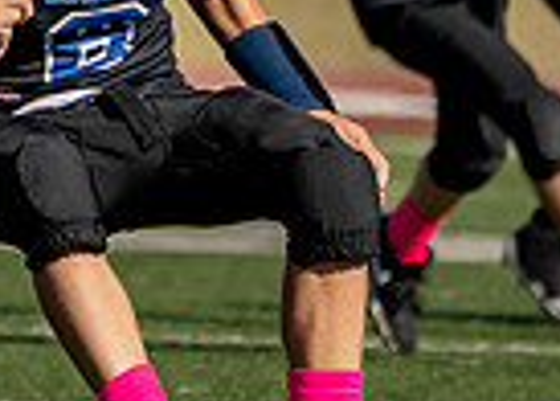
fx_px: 17965
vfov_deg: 1.3
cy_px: -239
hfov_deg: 1.8
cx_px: -219
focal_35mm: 1129
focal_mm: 221
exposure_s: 1/2500
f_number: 5.6
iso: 320
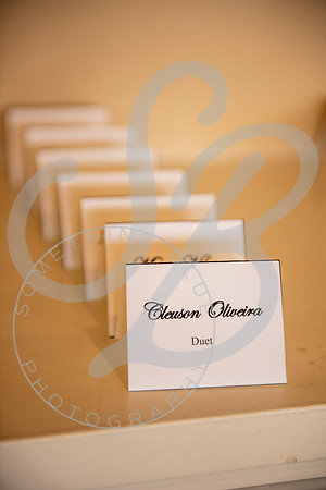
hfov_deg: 19.5
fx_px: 951
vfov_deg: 28.8
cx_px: 163
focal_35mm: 70
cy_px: 245
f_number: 2.8
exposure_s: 1/160
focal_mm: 70
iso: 250
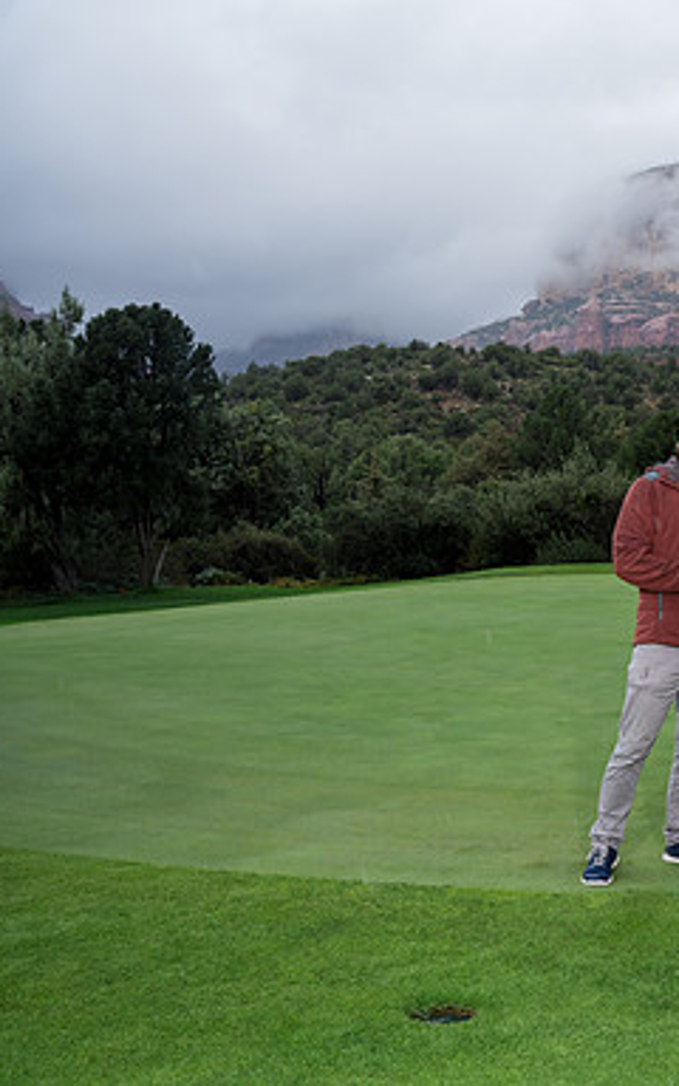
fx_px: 1095
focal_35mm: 37
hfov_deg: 29.8
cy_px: 542
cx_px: 803
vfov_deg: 52.7
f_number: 5
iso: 320
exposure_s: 1/400
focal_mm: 24
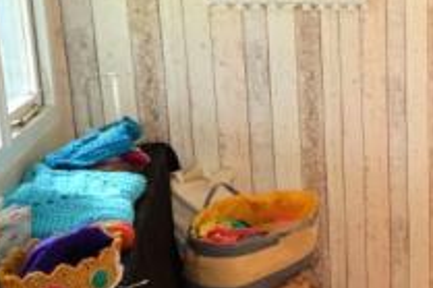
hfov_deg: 32.5
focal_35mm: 47
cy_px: 93
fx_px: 565
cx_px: 551
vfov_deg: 28.4
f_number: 4
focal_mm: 10
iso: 400
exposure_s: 1/60
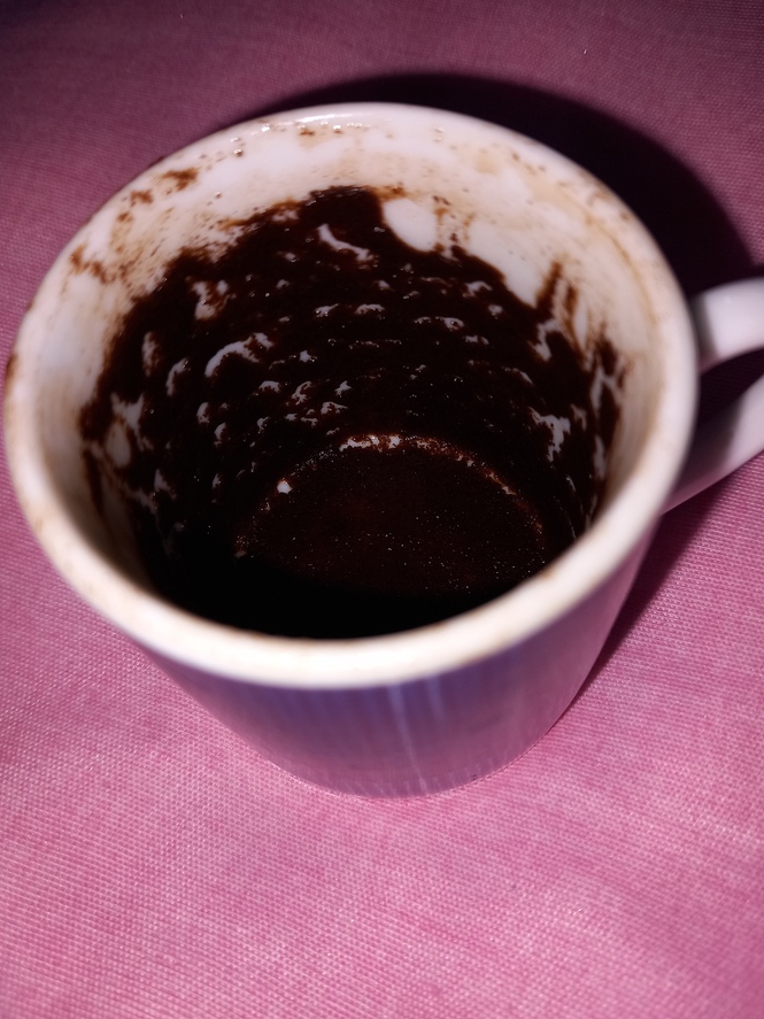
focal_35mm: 28
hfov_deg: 49.7
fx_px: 824
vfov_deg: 63.4
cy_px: 501
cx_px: 372
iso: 20
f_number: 1.8
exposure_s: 1/114
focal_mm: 4
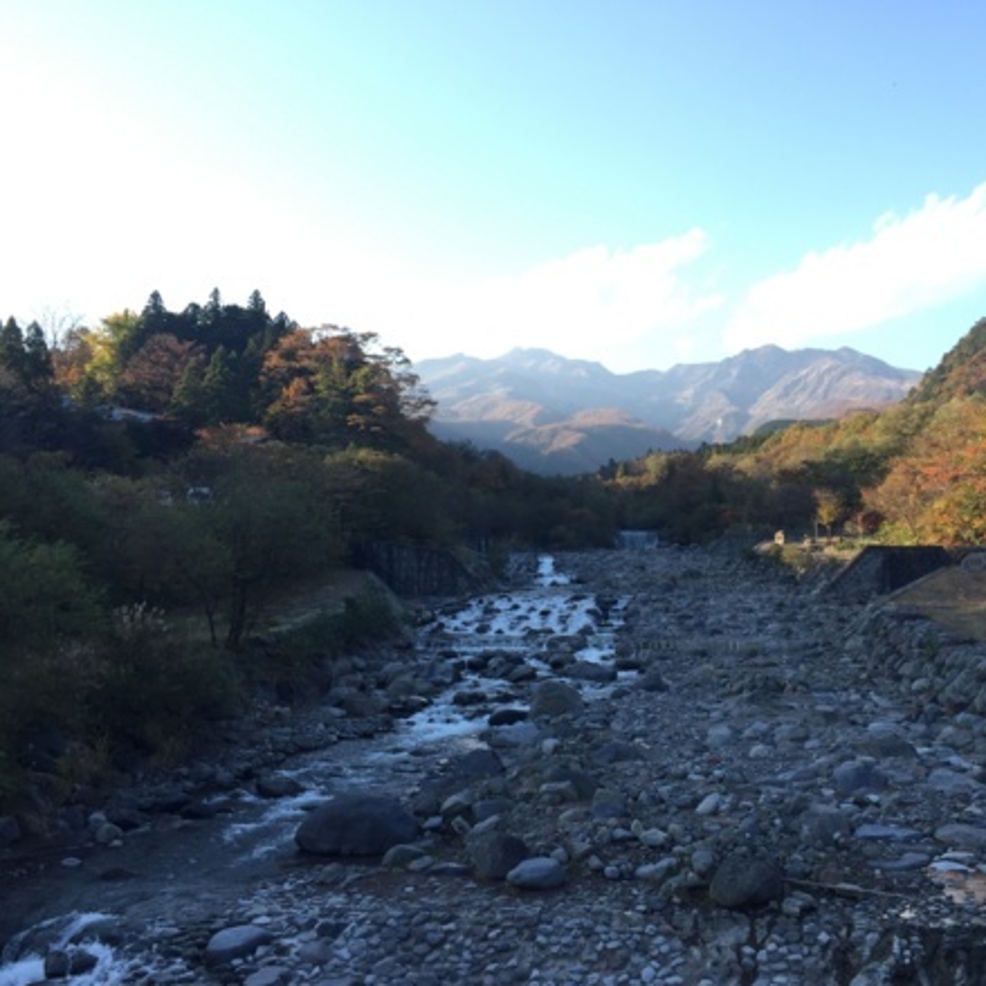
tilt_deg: +2.6
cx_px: 620
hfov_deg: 46.8
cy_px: 494
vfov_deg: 47.2
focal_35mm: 35
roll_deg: +0.5
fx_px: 1128
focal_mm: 4.15
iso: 32
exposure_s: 1/329
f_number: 2.2
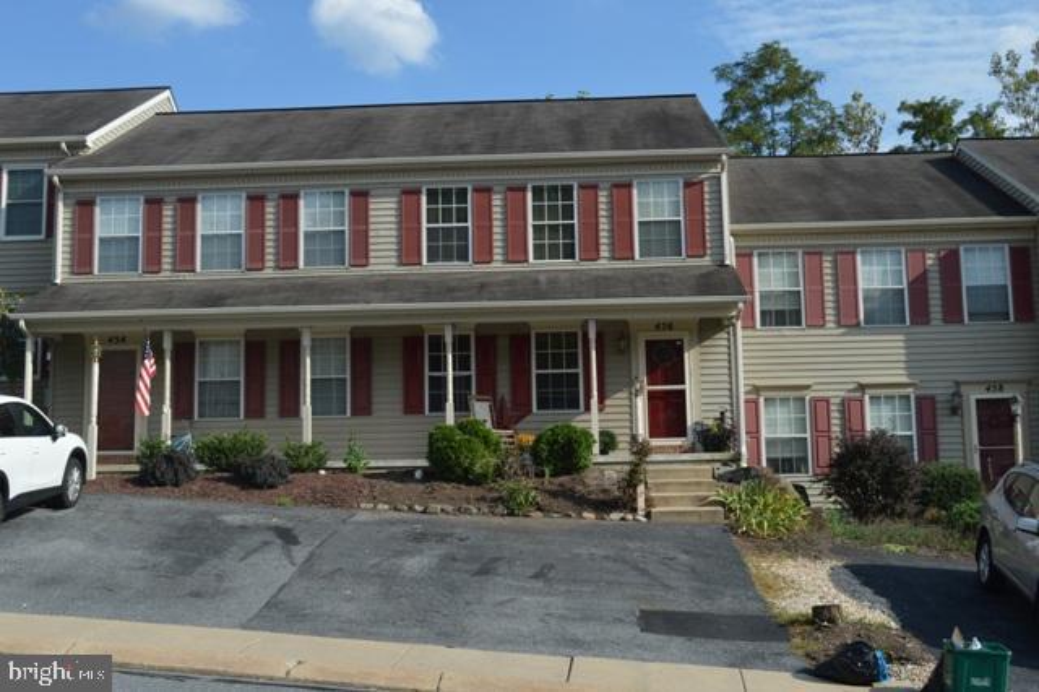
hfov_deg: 46.4
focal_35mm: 42
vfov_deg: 31.9
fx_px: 1211
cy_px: 346
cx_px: 520
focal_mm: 28
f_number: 7.1
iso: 100
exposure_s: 1/250
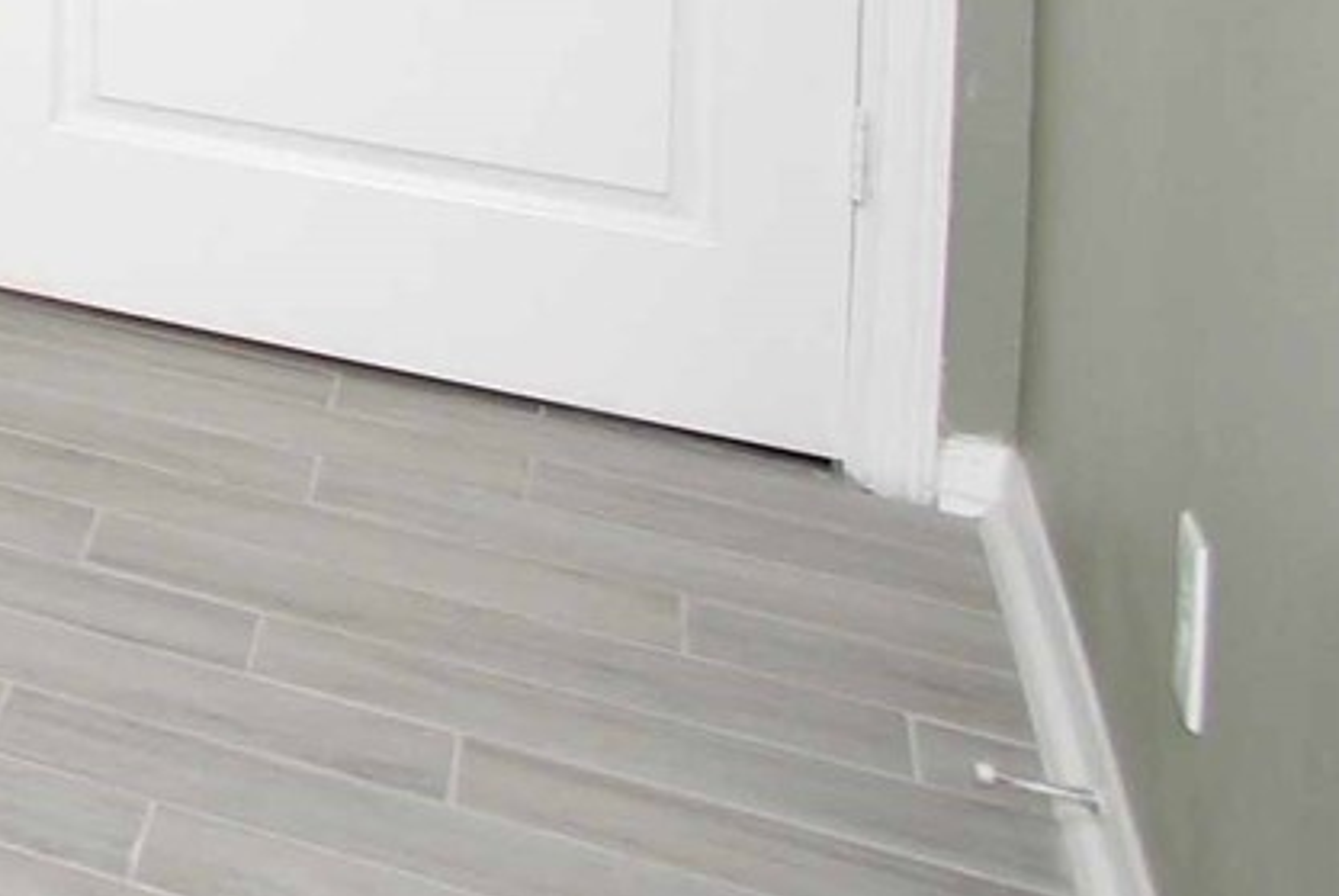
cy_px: -915
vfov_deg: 14.5
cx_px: -1825
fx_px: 2904
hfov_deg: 15.3
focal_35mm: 78
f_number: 4
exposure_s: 1/60
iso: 200
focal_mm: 10
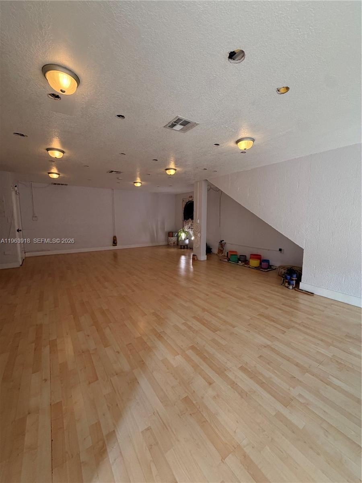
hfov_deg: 85.7
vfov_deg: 102.1
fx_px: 195
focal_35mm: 14
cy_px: 242
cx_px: 181
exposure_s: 1/60
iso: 250
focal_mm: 2.22
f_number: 2.2
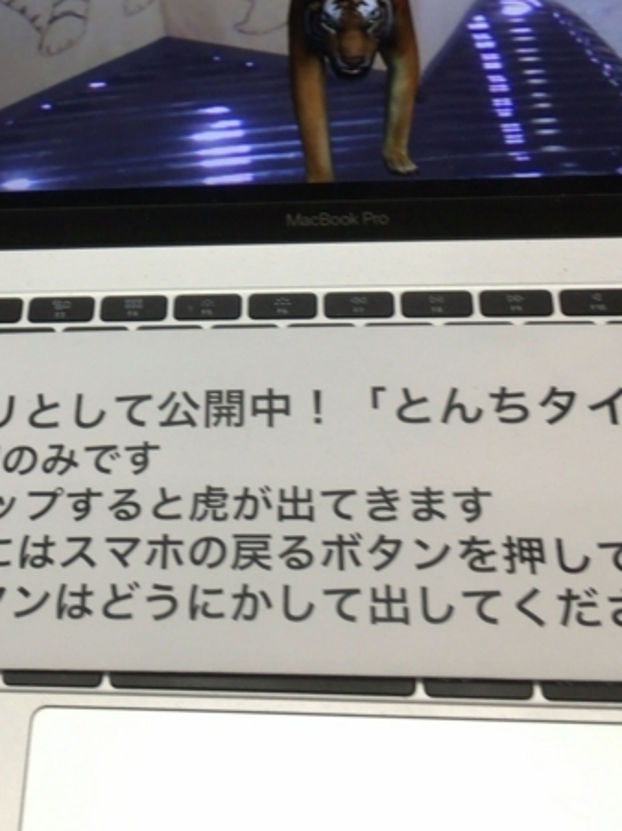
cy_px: 50
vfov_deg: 28.1
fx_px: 1583
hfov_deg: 21.8
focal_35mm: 66
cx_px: 79
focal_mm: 4.15
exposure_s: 1/30
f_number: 2.2
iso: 25
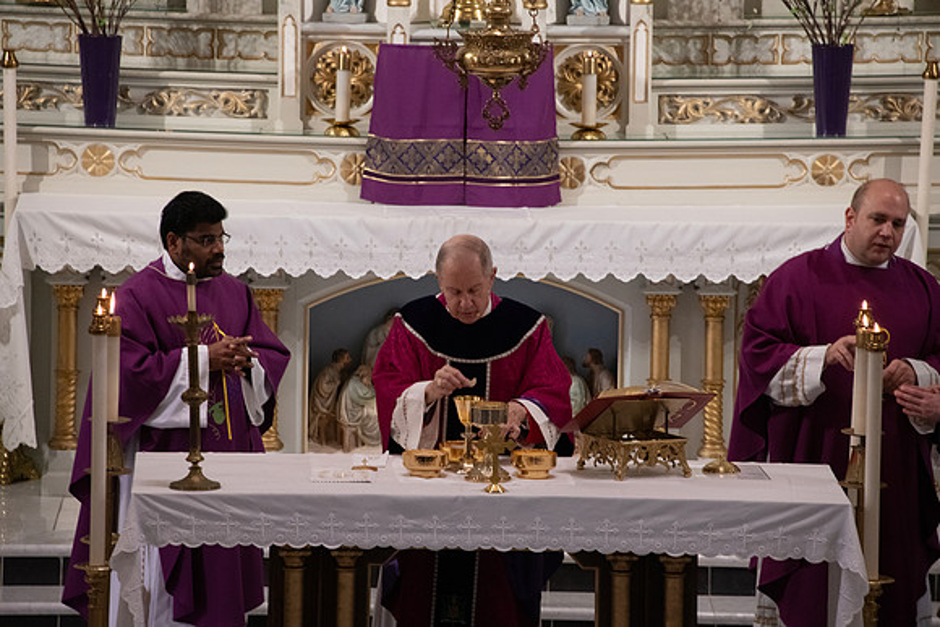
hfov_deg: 6.9
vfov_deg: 4.6
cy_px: 314
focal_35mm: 300
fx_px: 7835
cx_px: 470
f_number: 9
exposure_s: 1/100
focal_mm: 300
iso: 4000
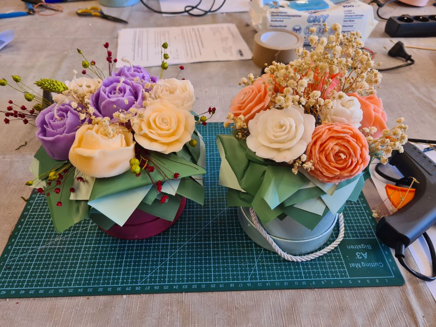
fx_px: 327
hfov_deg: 67.3
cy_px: 164
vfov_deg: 53.1
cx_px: 218
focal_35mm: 26
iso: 80
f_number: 1.8
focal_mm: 5.4
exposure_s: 1/50
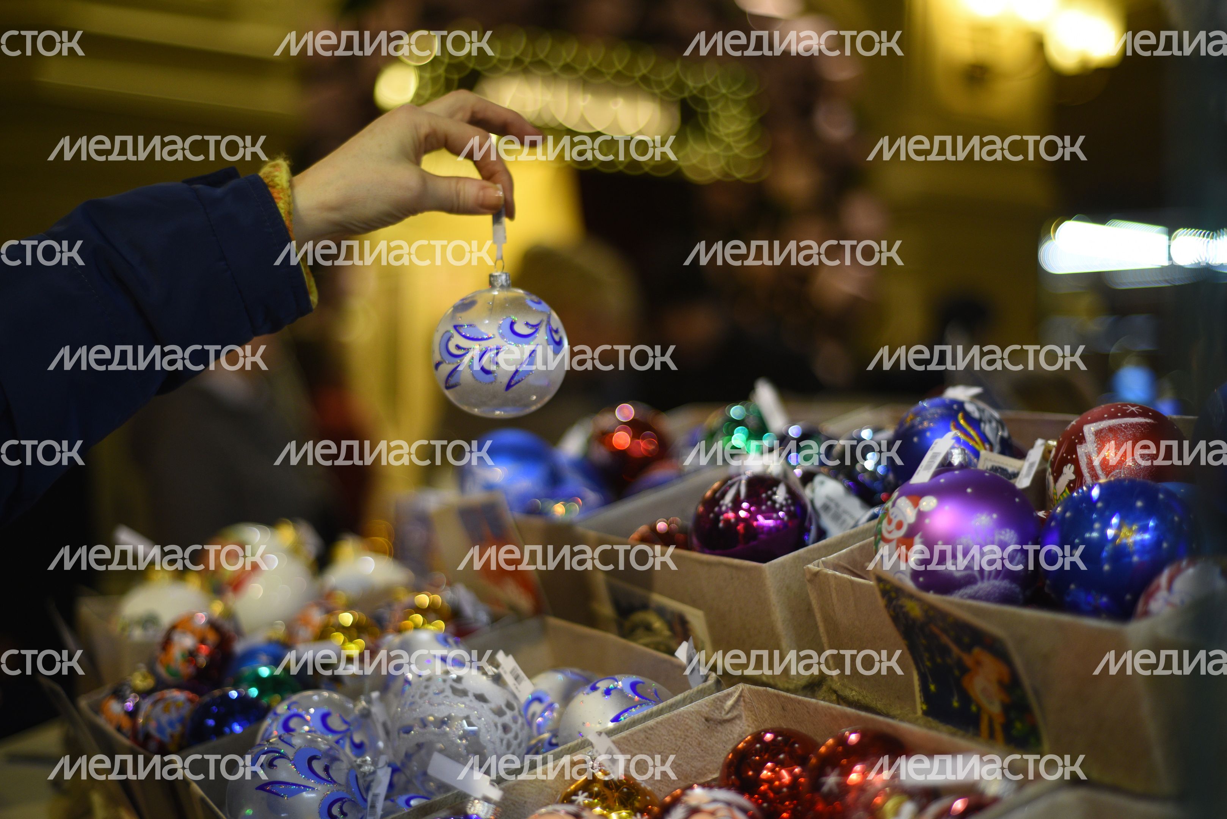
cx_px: 614
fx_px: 1705
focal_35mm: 50
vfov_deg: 27.0
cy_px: 410
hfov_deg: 39.6
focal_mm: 50
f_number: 1.8
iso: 640
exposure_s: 1/500
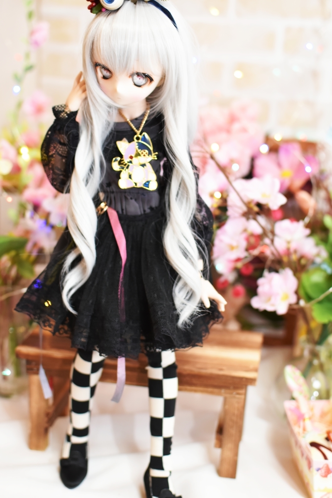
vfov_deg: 37.9
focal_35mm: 52
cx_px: 166
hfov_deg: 25.8
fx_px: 726
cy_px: 249
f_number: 2.5
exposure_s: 1/60
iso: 800
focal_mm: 35
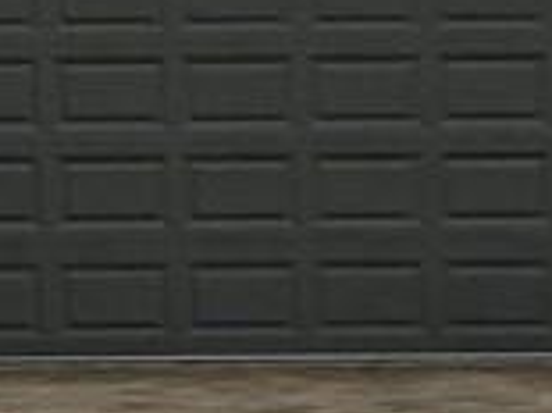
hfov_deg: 6.2
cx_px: -36
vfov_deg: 4.6
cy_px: -335
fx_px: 5067
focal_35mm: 318
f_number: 1.78
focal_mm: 6.86
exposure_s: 1/56
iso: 250
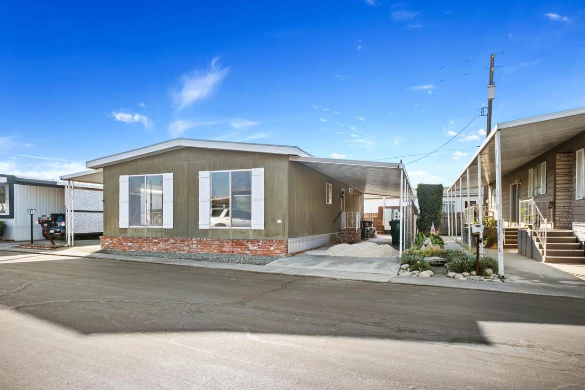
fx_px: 341
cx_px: 292
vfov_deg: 59.5
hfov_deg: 81.2
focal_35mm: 21
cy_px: 195
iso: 200
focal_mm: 13.8
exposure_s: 1/200
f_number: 5
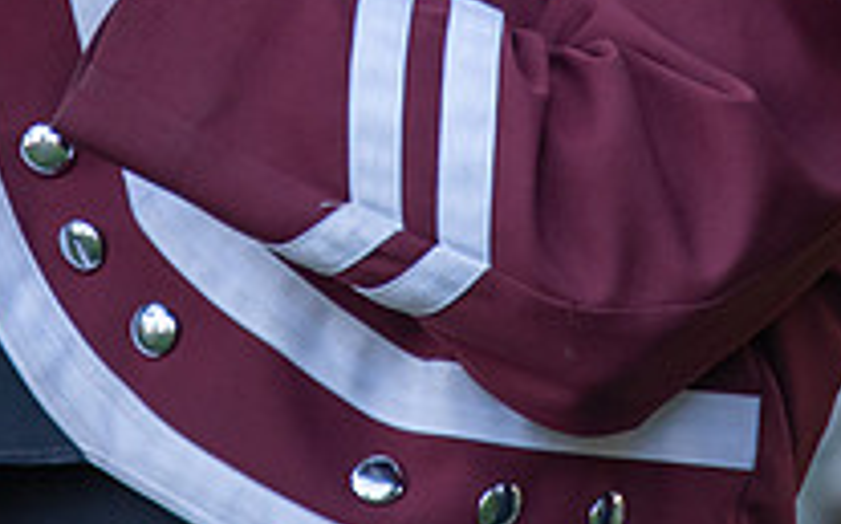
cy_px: -316
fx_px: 47245
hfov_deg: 1.0
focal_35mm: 2063
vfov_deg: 0.6
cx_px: 390
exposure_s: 1/250
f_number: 6.3
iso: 800
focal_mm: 600
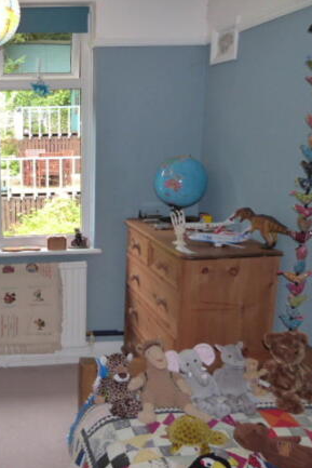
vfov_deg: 54.4
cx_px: 22
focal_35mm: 35
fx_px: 455
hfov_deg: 35.3
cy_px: 234
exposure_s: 1/60
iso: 160
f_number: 2.8
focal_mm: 4.5
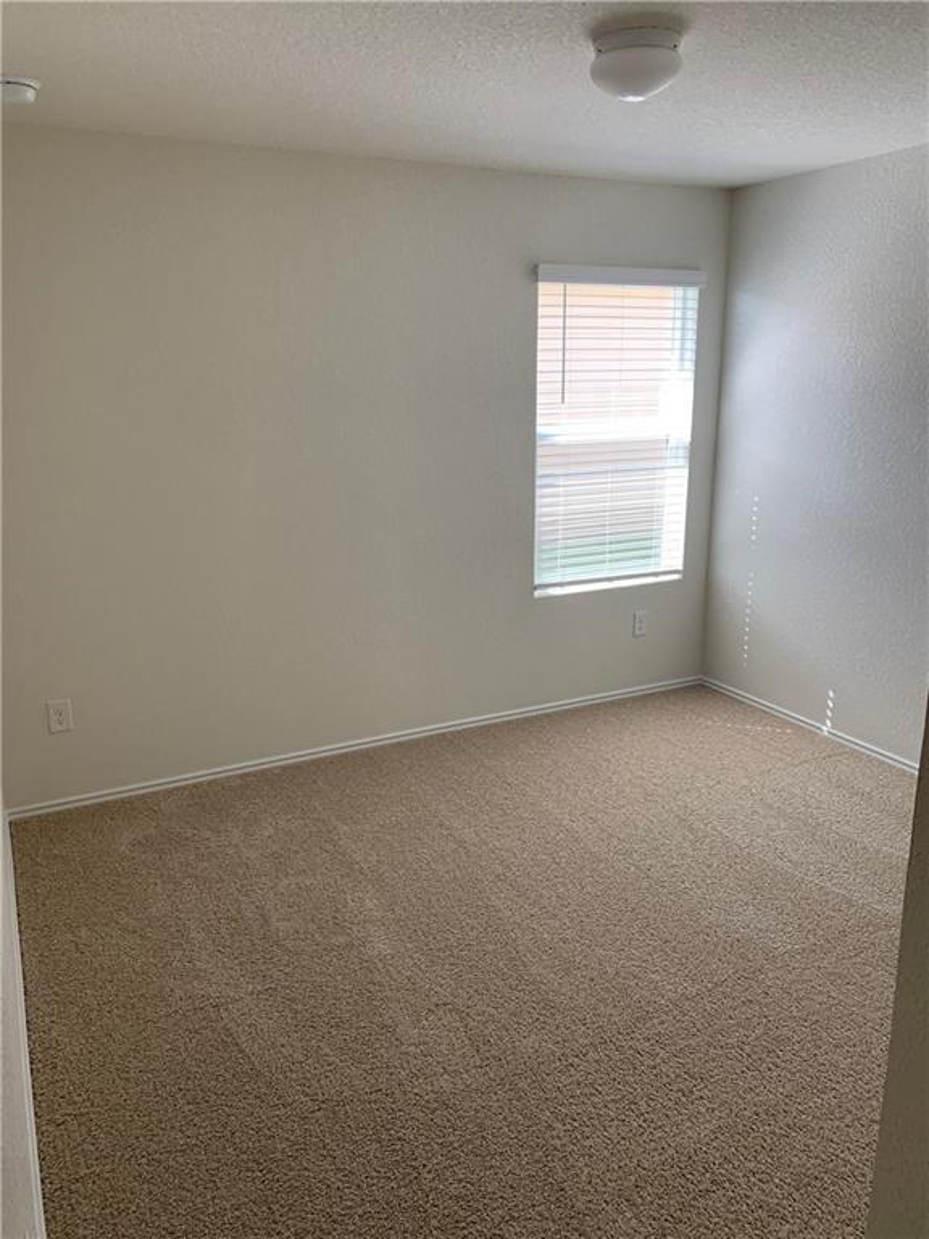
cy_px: 620
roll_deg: +0.4
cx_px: 464
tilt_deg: -14.4
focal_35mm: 26
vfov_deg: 67.3
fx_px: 930
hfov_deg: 53.1
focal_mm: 4.25
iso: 80
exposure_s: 1/121
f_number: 1.8
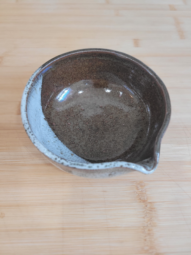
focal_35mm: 26
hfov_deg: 53.1
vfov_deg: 67.3
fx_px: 191
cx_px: 96
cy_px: 128
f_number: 1.8
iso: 200
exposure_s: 1/60
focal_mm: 5.4
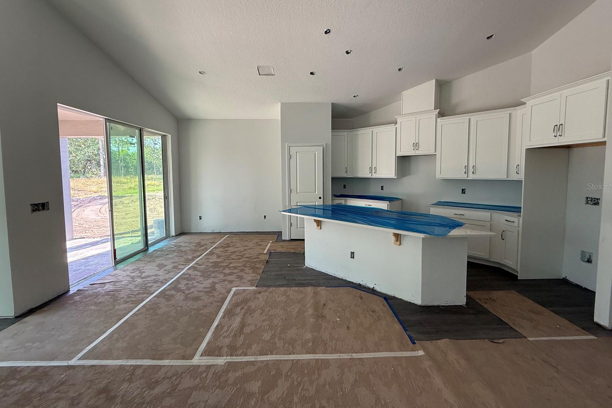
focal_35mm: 15
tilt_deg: -2.5
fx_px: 255
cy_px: 186
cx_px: 309
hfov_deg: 100.4
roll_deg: +0.2
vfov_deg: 77.1
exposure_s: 1/99
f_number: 2.2
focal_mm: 2.22
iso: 160
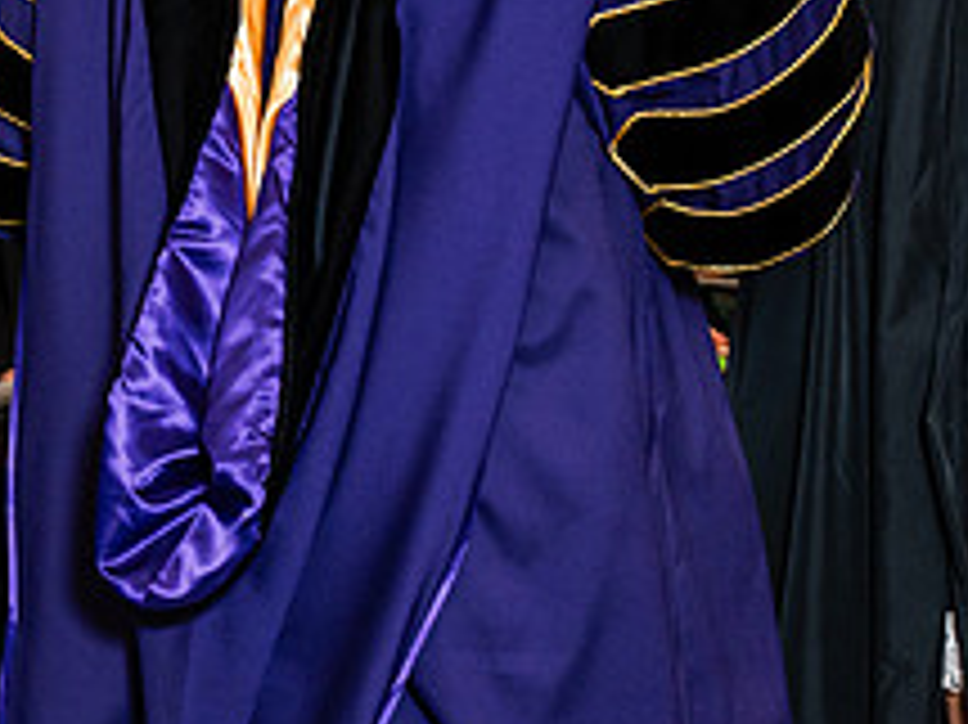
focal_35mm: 182
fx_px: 5087
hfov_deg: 10.9
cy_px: -38
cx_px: 558
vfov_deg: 8.1
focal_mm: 70
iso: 1250
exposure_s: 1/200
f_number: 4.5
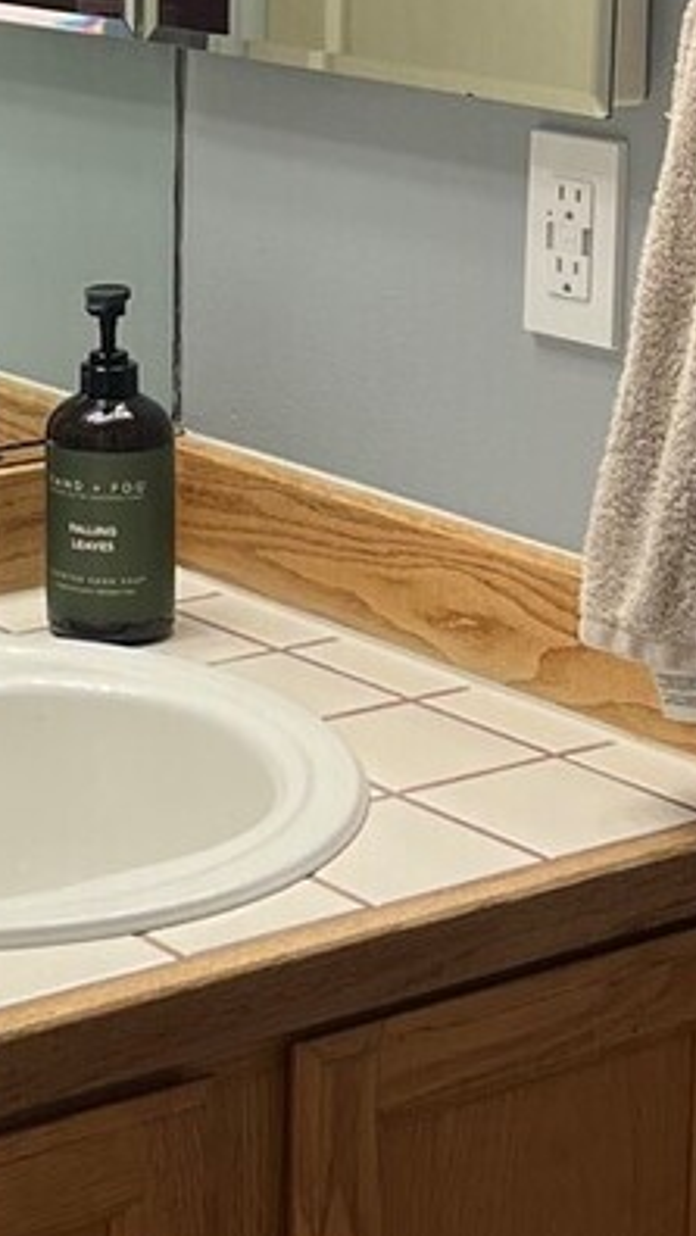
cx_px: -156
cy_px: 234
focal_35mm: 103
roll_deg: +0.4
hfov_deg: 11.5
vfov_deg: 20.5
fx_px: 3376
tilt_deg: -10.3
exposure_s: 1/120
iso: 100
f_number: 1.5
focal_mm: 5.7
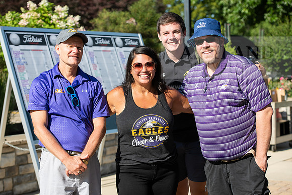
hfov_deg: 23.9
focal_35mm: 85
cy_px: 98
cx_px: 146
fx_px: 690
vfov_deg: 16.1
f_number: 5
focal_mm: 85
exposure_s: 1/500
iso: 125
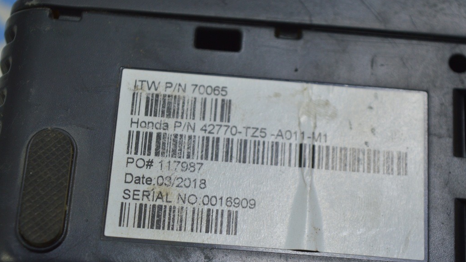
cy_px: 153
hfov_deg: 26.9
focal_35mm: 79
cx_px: 232
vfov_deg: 15.3
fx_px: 976
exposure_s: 1/40
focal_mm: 50
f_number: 5.6
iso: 400
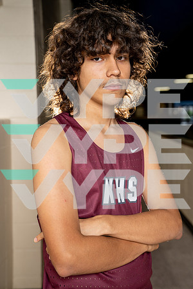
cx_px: 96
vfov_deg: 38.9
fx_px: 410
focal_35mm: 51
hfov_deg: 26.5
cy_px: 144
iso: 400
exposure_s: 1/250
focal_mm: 51
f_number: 4.5
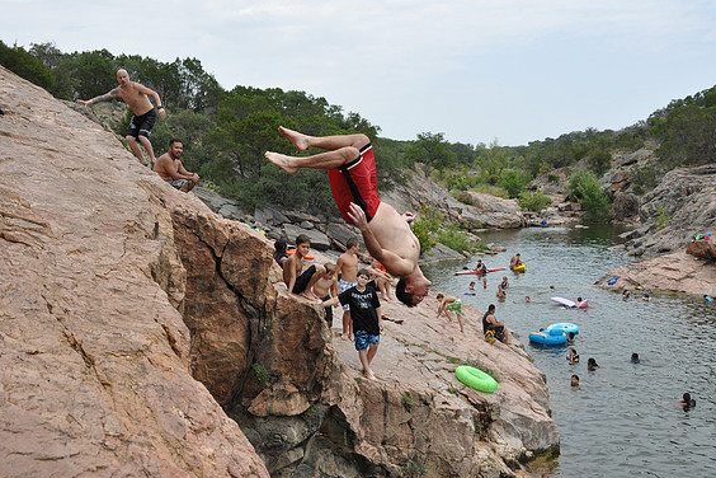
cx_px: 366
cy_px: 237
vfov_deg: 35.9
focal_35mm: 37
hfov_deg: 51.9
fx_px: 736
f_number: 5.6
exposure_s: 1/1600
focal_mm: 24
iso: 400
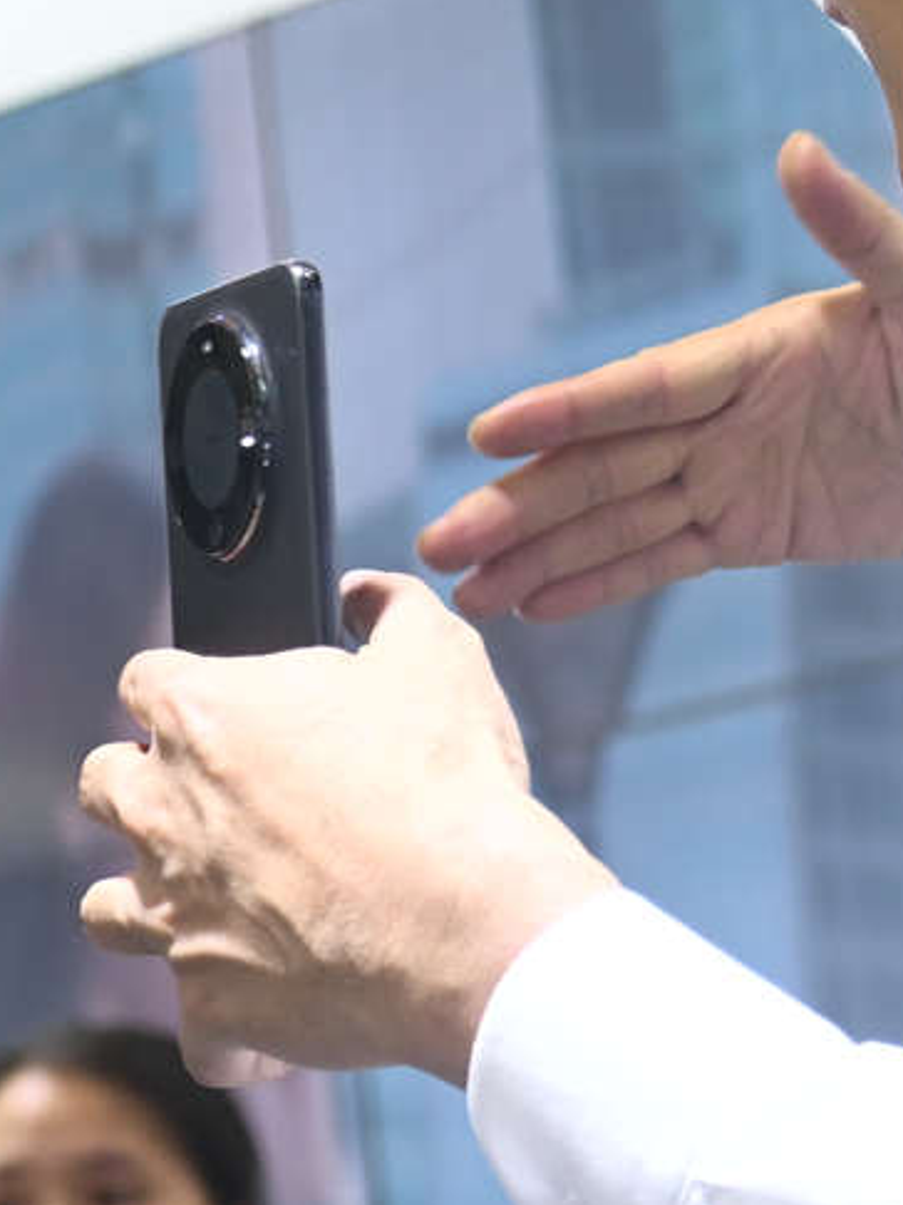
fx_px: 9921
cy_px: 664
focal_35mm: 285
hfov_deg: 5.2
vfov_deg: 7.0
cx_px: 285
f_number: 4.5
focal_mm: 50
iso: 250
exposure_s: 1/80
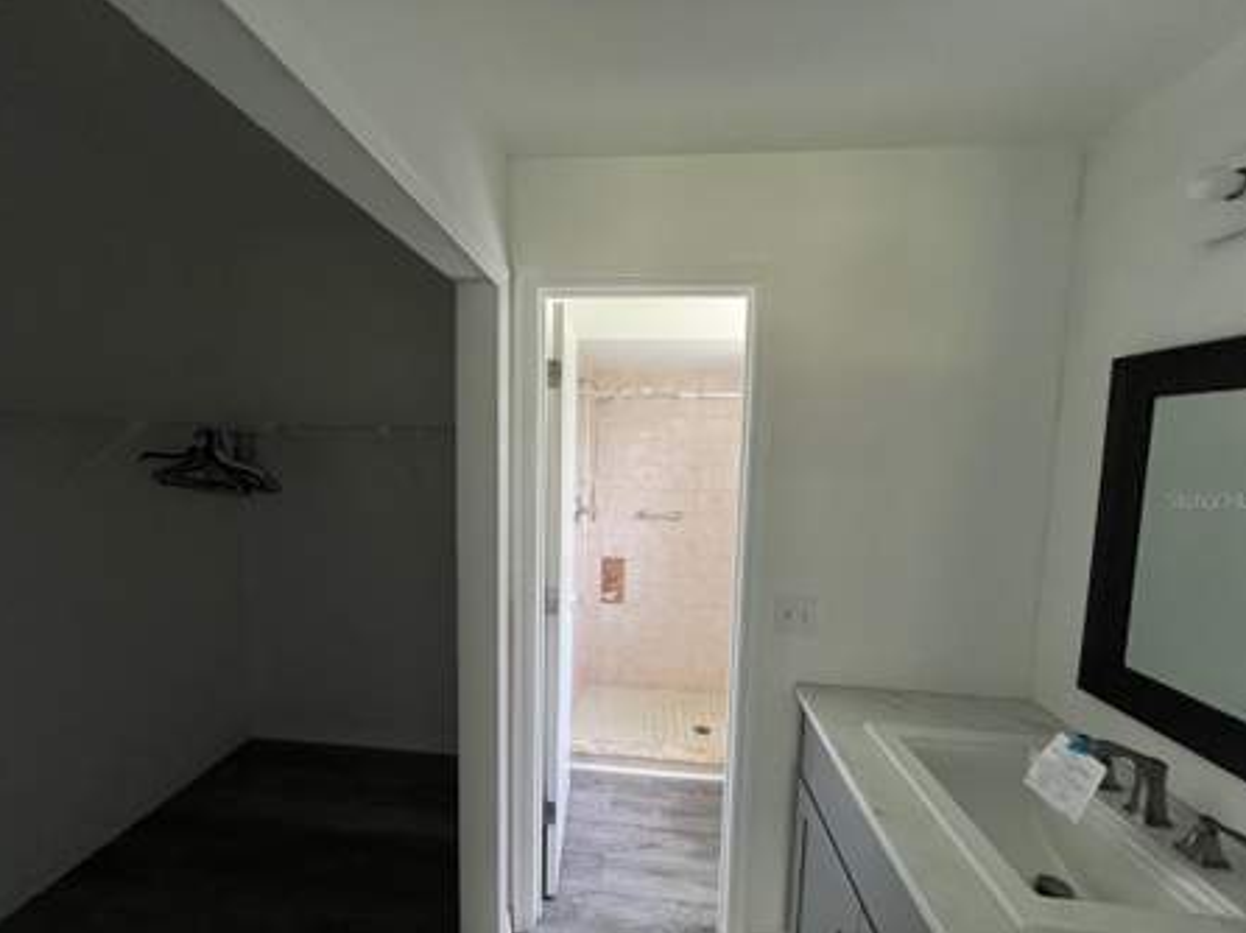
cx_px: 595
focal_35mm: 14
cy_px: 500
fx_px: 504
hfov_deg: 102.0
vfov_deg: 85.5
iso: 250
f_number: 1.8
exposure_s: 1/74
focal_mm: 1.57
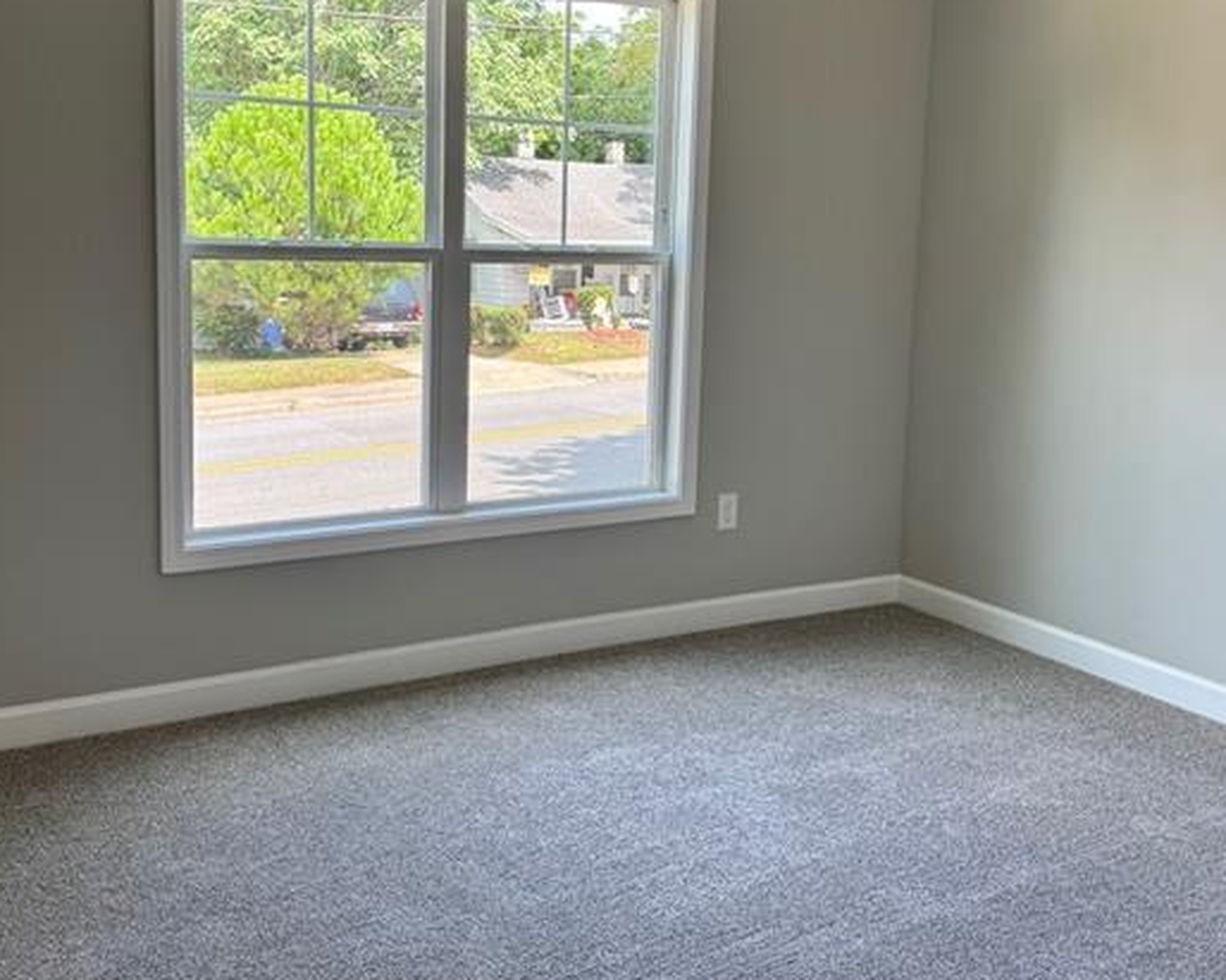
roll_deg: -3.2
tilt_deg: -7.0
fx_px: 1270
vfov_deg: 41.9
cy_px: 367
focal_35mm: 35
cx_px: 596
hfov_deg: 51.5
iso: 80
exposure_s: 1/189
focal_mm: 6.76
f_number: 1.78
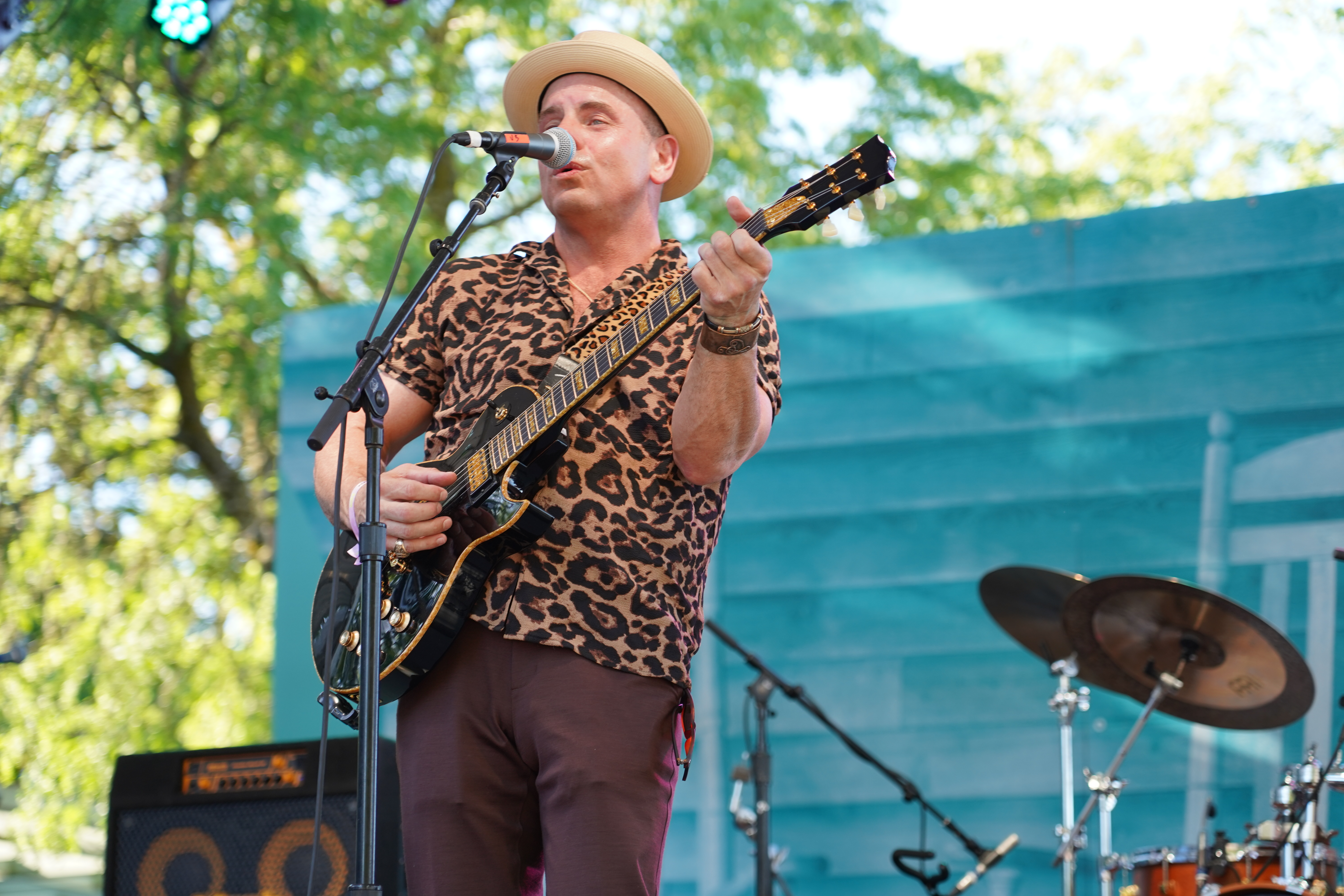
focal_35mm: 105
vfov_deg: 13.0
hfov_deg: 19.5
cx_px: 672
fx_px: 3920
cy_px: 448
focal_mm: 105
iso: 250
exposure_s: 1/125
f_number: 4
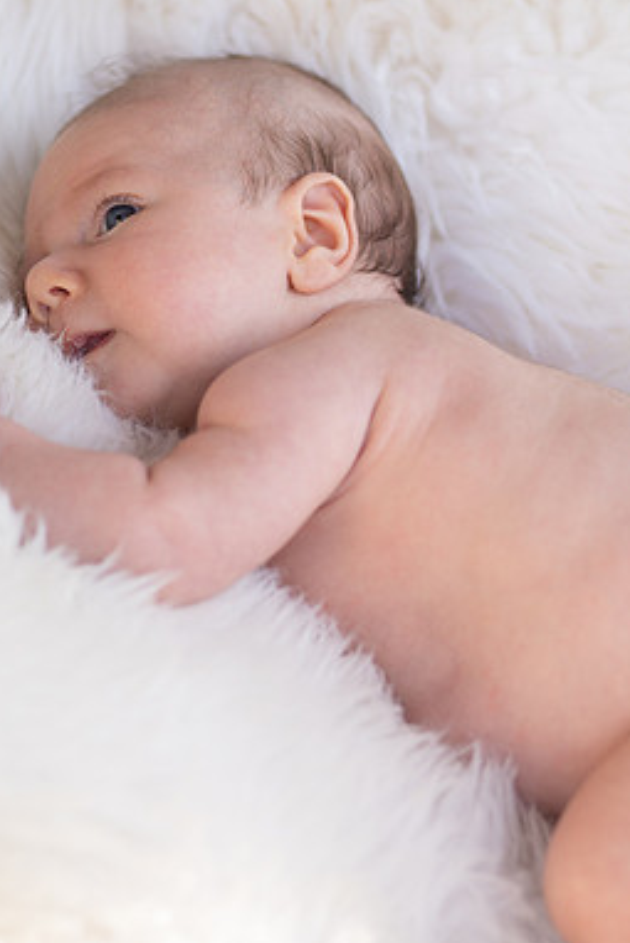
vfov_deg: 15.9
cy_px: 470
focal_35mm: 129
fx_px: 3383
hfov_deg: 10.6
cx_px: 415
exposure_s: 1/125
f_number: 2.5
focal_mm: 85
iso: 100
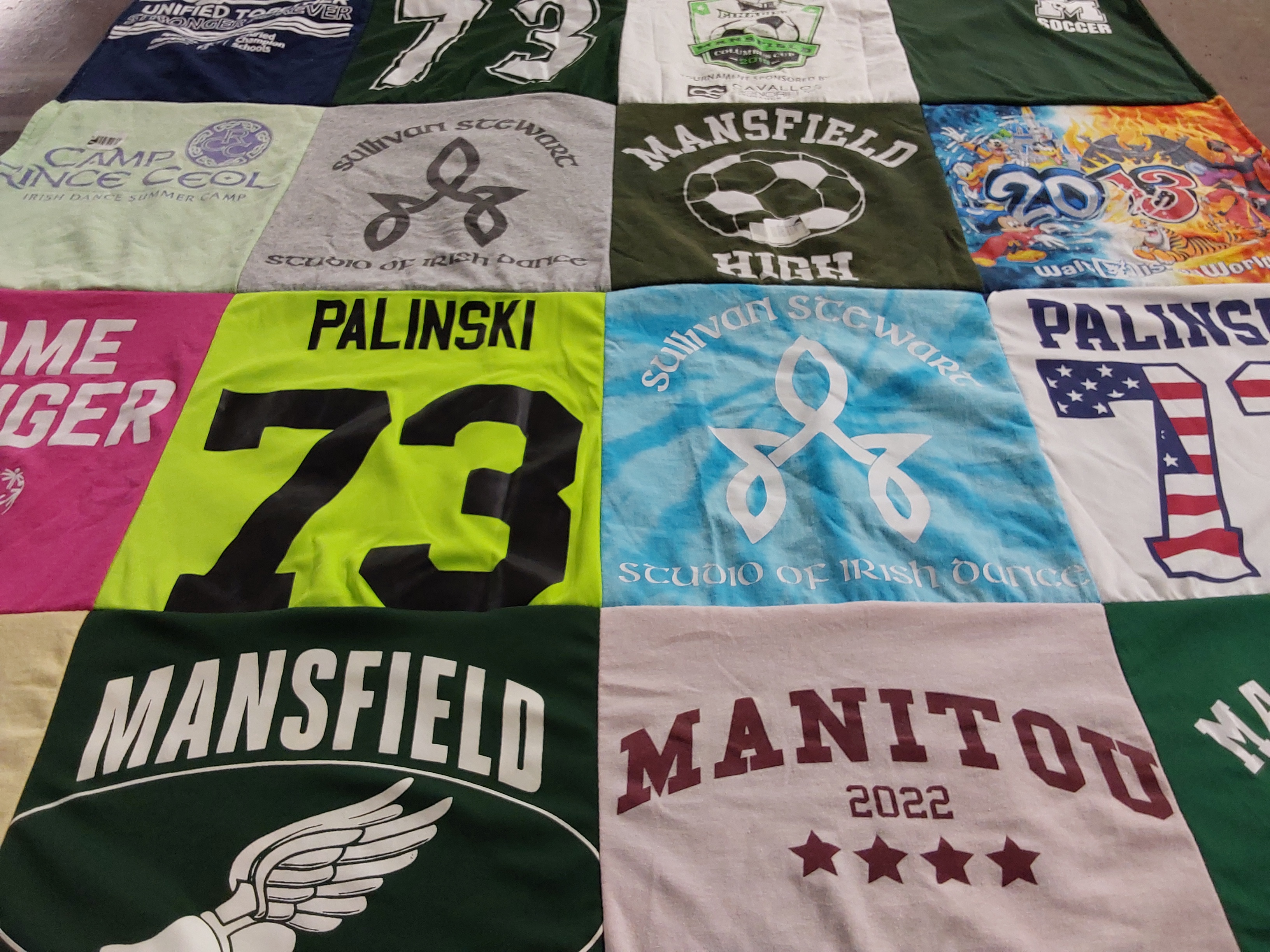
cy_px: 476
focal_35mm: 28
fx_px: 1027
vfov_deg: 49.7
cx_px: 635
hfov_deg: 63.4
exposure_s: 1/60
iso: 80
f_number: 1.9
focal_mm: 2.91
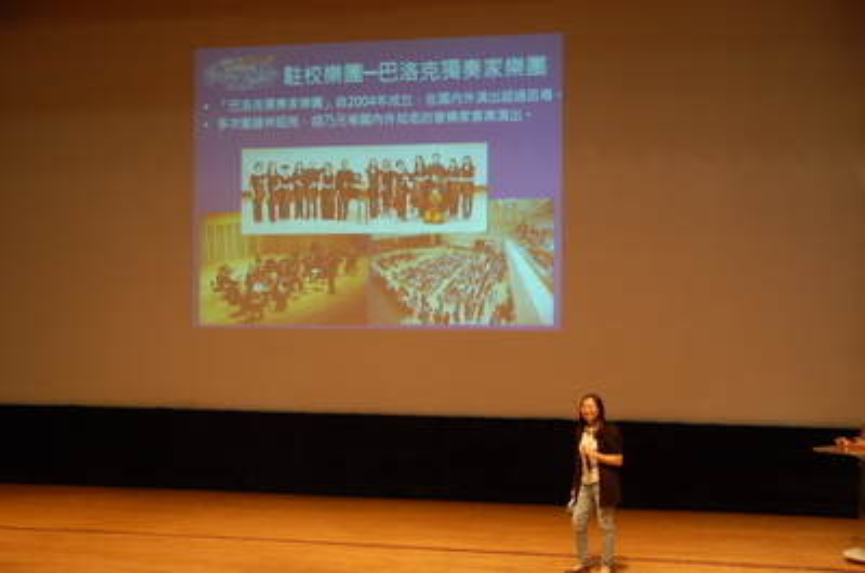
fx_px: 1367
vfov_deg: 23.7
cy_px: 286
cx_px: 432
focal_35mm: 57
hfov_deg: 35.1
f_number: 3.8
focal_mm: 38
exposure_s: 1/20
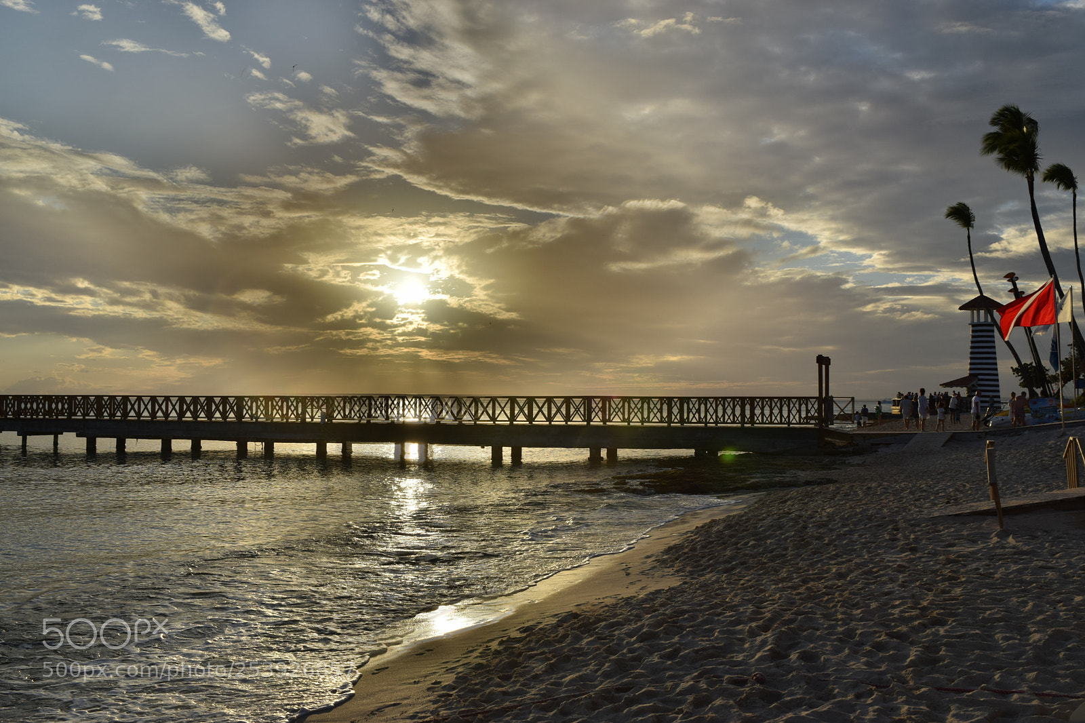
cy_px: 362
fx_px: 1085
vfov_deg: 36.9
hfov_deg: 53.1
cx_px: 542
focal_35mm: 36
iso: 100
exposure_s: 1/640
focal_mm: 24
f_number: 10
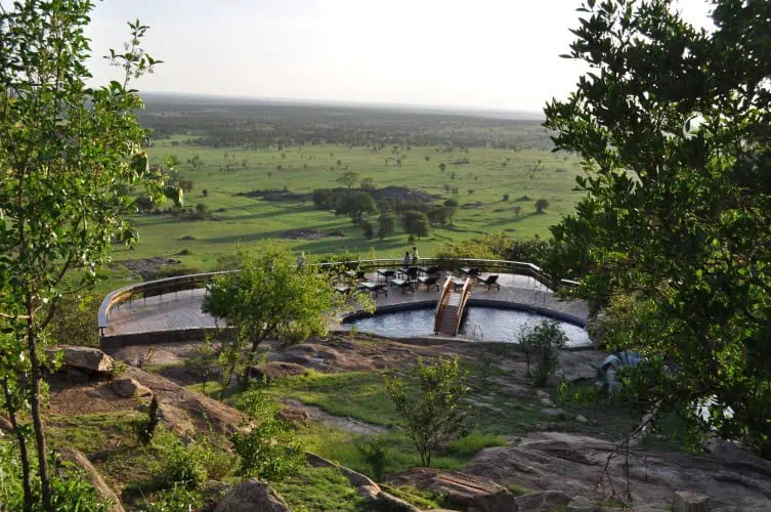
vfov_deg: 36.8
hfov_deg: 53.2
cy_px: 256
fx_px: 770
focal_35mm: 36
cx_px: 386
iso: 200
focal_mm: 24
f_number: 7.1
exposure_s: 1/200
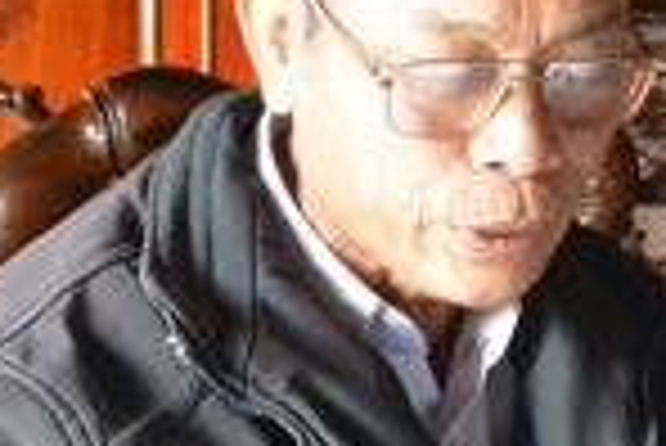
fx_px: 2315
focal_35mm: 125
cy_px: 428
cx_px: 688
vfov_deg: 10.9
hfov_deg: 16.0
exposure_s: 1/60
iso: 800
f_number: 3.5
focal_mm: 11
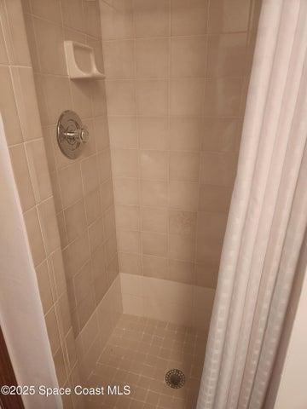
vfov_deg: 73.9
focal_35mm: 23
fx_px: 272
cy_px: 204
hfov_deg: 58.9
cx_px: 154
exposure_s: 1/40
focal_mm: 5.4
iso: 500
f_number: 1.8
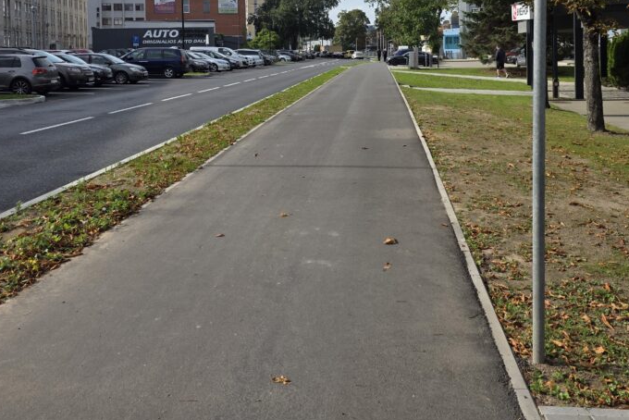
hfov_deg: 53.0
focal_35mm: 36
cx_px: 343
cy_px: 70
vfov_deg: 35.4
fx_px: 629
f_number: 1.7
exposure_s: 1/6355
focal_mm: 6.3
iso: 80
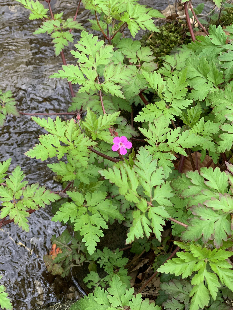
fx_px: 467
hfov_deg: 28.0
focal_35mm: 52
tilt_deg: -60.2
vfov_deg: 36.8
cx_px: 116
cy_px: 155
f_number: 2.4
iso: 80
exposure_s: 1/122
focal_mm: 6
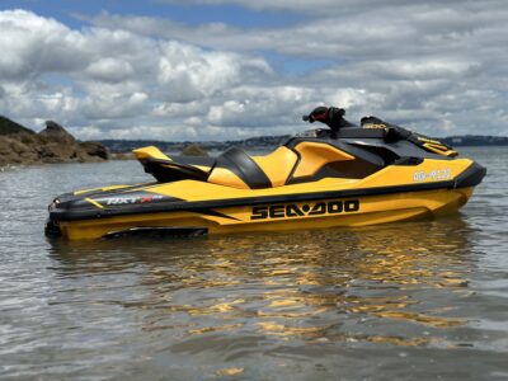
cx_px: 254
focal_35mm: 48
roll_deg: +1.3
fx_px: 704
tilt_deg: -3.7
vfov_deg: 30.3
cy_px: 190
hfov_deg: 39.7
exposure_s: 1/7634
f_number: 1.78
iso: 100
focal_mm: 6.86
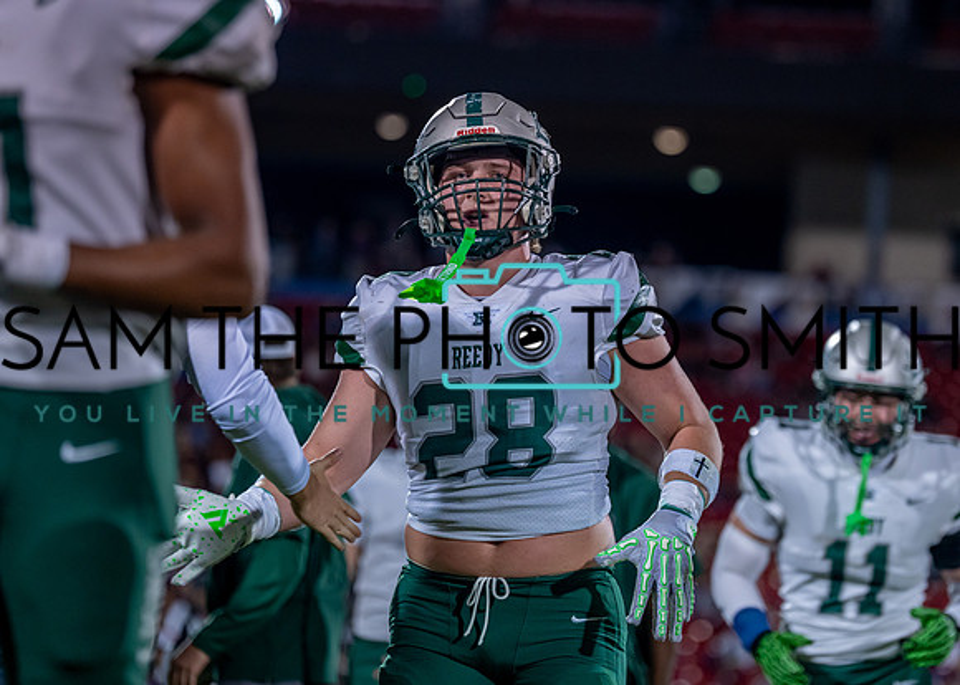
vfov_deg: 8.6
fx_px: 4569
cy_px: 292
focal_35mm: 168
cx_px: 566
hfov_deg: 12.0
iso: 1600
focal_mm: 138
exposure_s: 1/1000
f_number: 2.8
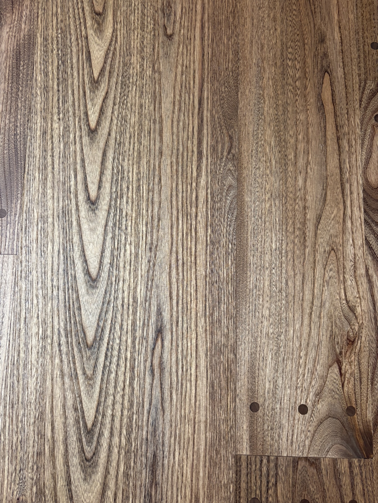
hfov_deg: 53.1
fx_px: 379
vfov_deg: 67.3
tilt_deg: -81.5
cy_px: 252
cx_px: 189
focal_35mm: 26
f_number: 1.6
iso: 160
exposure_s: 1/60
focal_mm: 5.96
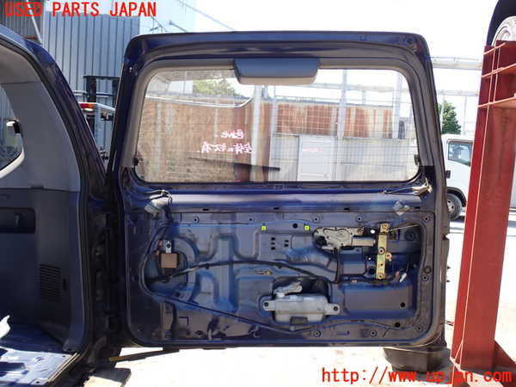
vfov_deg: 39.7
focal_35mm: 36
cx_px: 258
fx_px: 537
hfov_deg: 51.4
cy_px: 194
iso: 100
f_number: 3.5
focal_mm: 6.37
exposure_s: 1/200
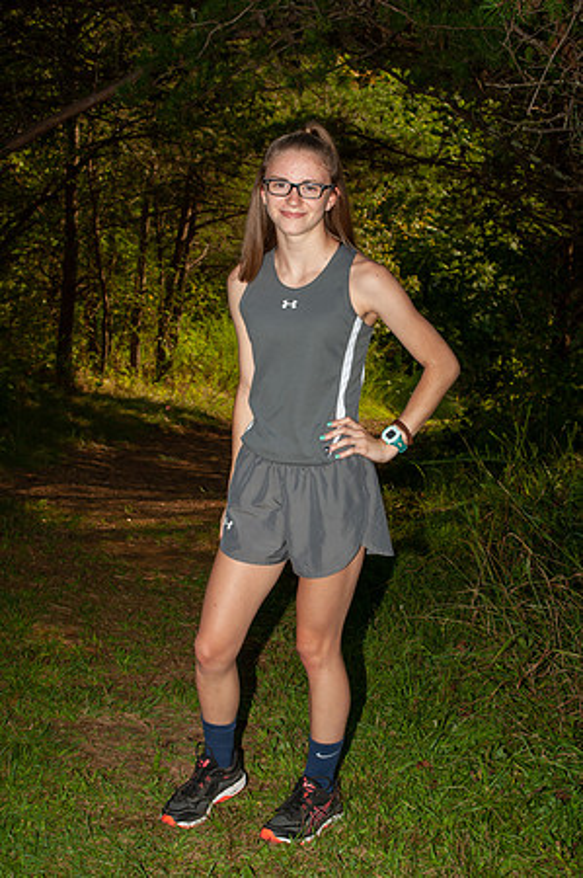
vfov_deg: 30.5
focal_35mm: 66
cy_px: 439
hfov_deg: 20.6
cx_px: 292
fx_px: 1607
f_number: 7.1
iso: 125
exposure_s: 1/200
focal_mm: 44
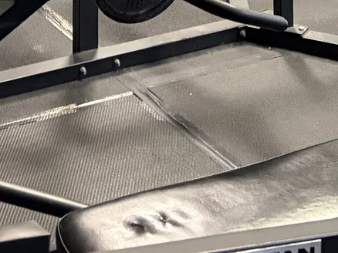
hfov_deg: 17.3
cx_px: 141
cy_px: -288
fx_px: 1113
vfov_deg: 11.4
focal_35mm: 114
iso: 500
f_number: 1.6
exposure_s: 1/30
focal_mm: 5.96
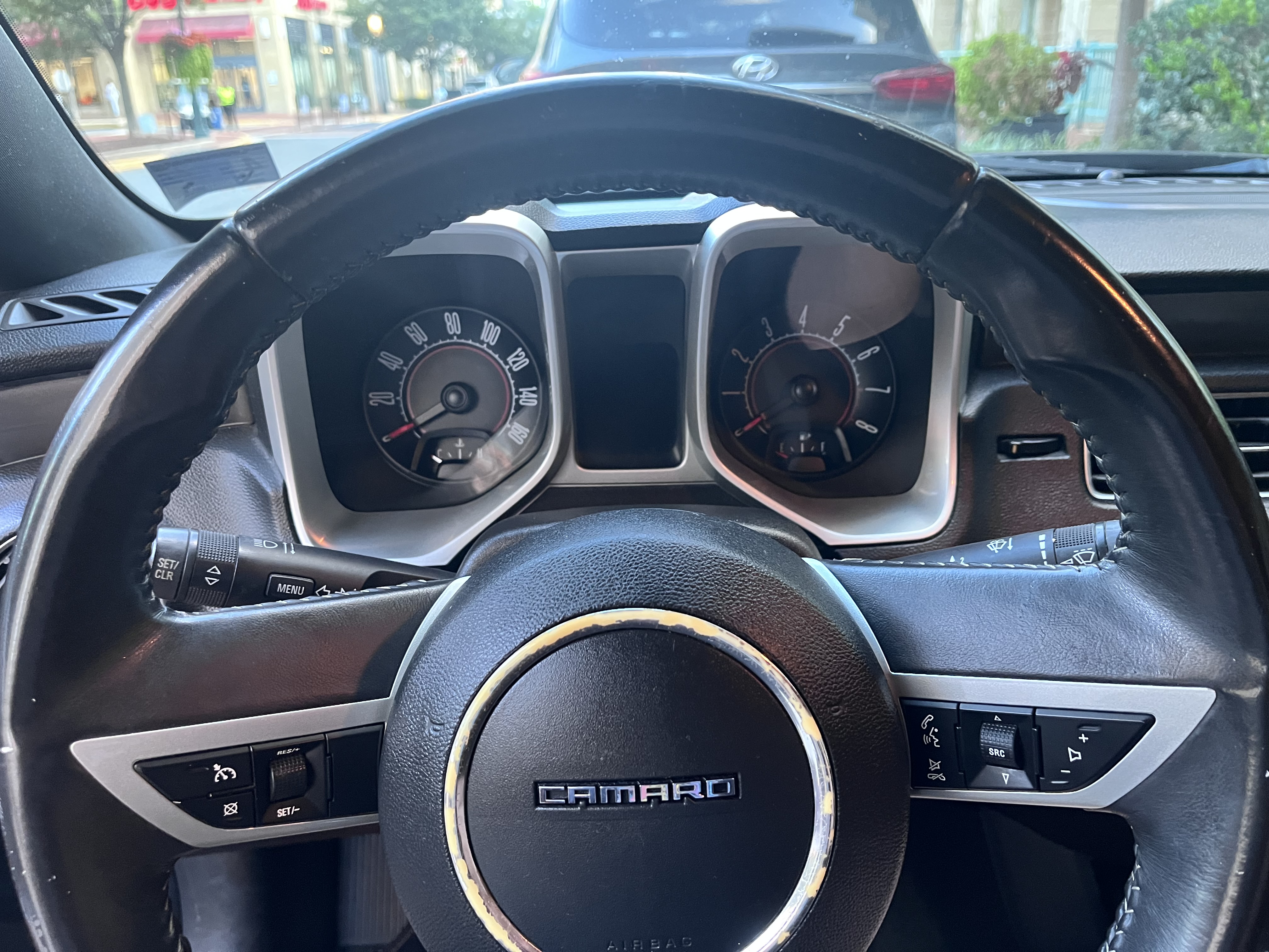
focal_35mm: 26
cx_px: 634
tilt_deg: -22.0
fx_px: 953
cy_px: 476
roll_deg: +2.8
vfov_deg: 53.1
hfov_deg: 67.3
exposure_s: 1/40
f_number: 1.6
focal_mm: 5.1
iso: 500
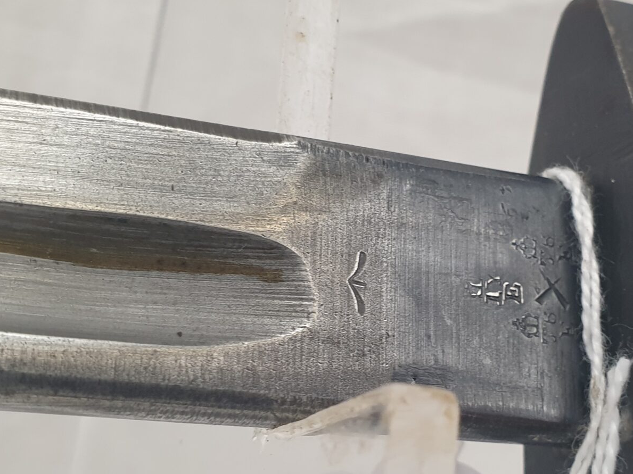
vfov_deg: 26.0
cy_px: 287
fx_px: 1024
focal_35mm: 56
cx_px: 390
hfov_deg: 34.2
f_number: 2.4
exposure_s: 1/100
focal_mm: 4.3
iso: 125
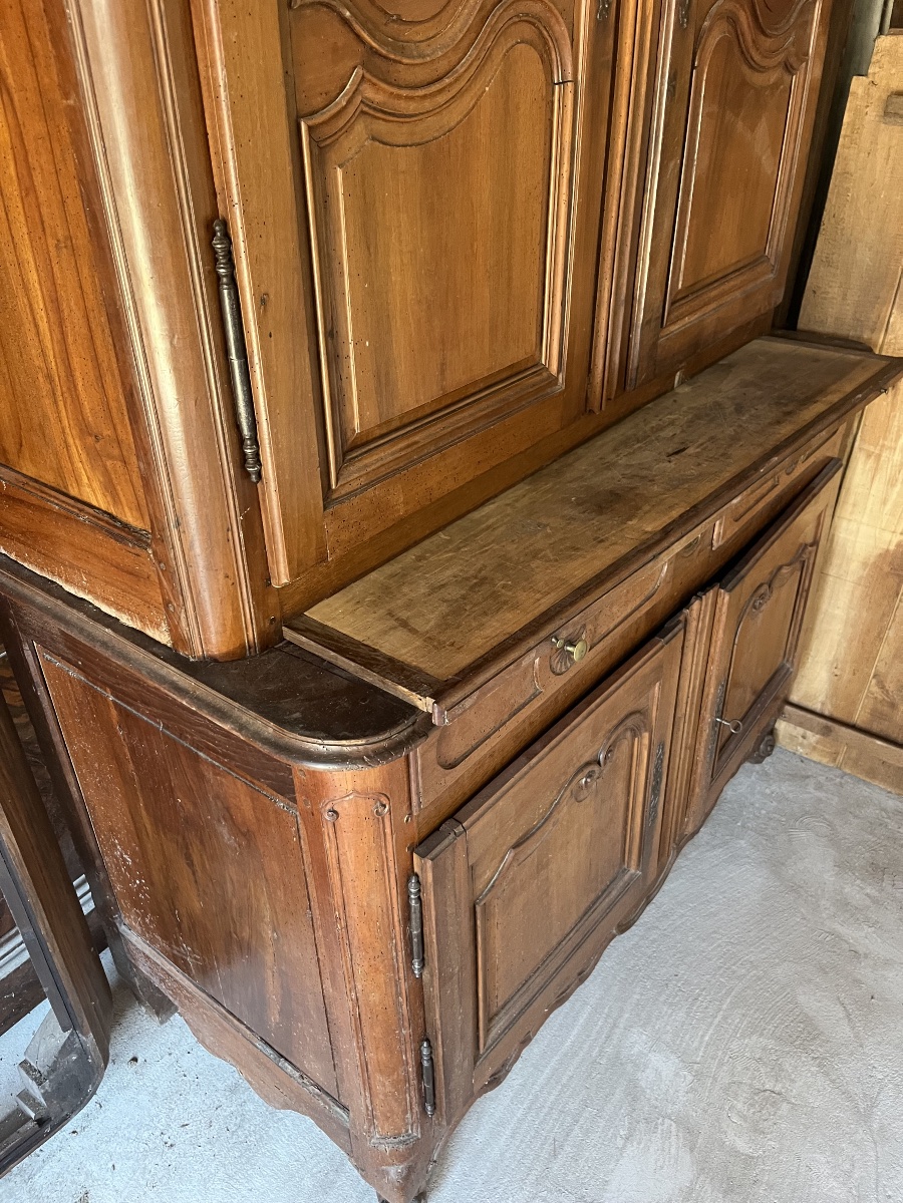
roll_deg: +2.6
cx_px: 452
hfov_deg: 53.1
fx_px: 904
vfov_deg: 67.3
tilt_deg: -33.7
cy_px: 602
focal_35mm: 26
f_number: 1.6
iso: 400
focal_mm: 5.1
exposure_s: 1/60
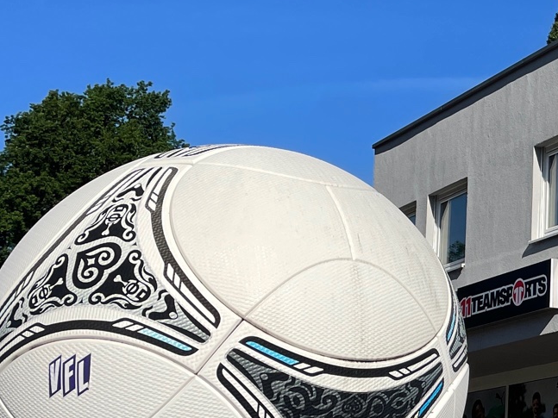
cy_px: 270
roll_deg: +0.7
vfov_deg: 18.2
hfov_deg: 20.9
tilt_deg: +10.8
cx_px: 813
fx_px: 1305
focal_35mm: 81
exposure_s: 1/5051
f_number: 1.6
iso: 32
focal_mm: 4.2
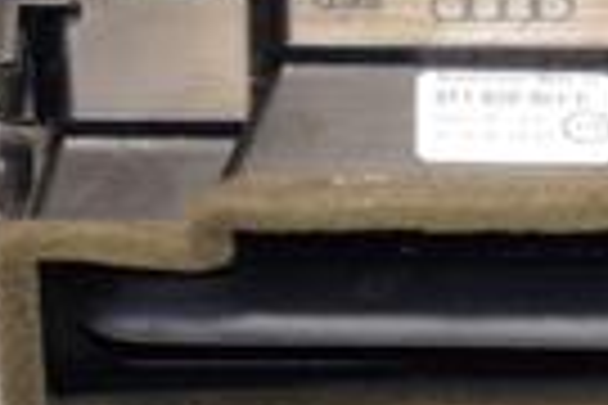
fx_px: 6552
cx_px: 887
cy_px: 40
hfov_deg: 5.3
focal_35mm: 388
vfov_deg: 3.5
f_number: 5
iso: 800
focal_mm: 58
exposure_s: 1/125
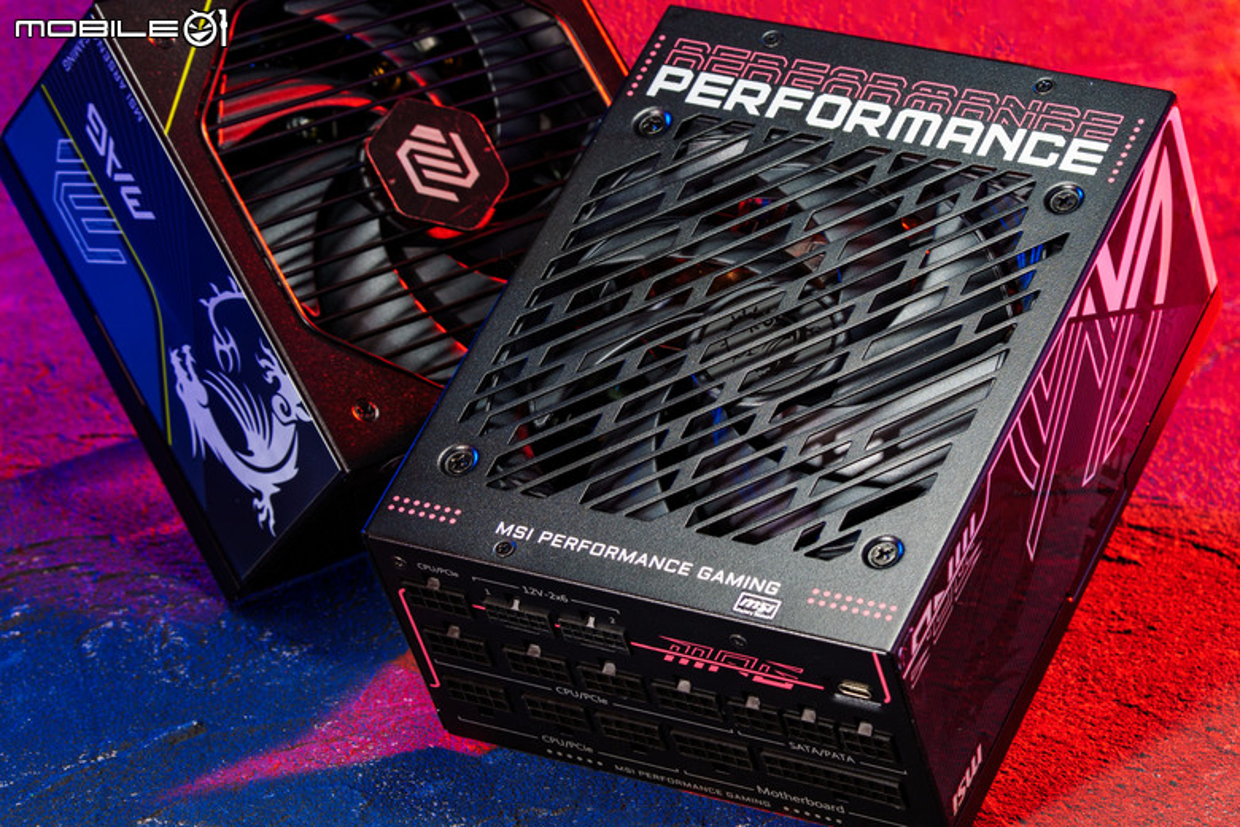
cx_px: 620
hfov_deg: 15.2
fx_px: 4650
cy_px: 414
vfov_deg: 10.2
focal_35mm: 135
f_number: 9
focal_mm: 90
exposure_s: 3.2
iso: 100
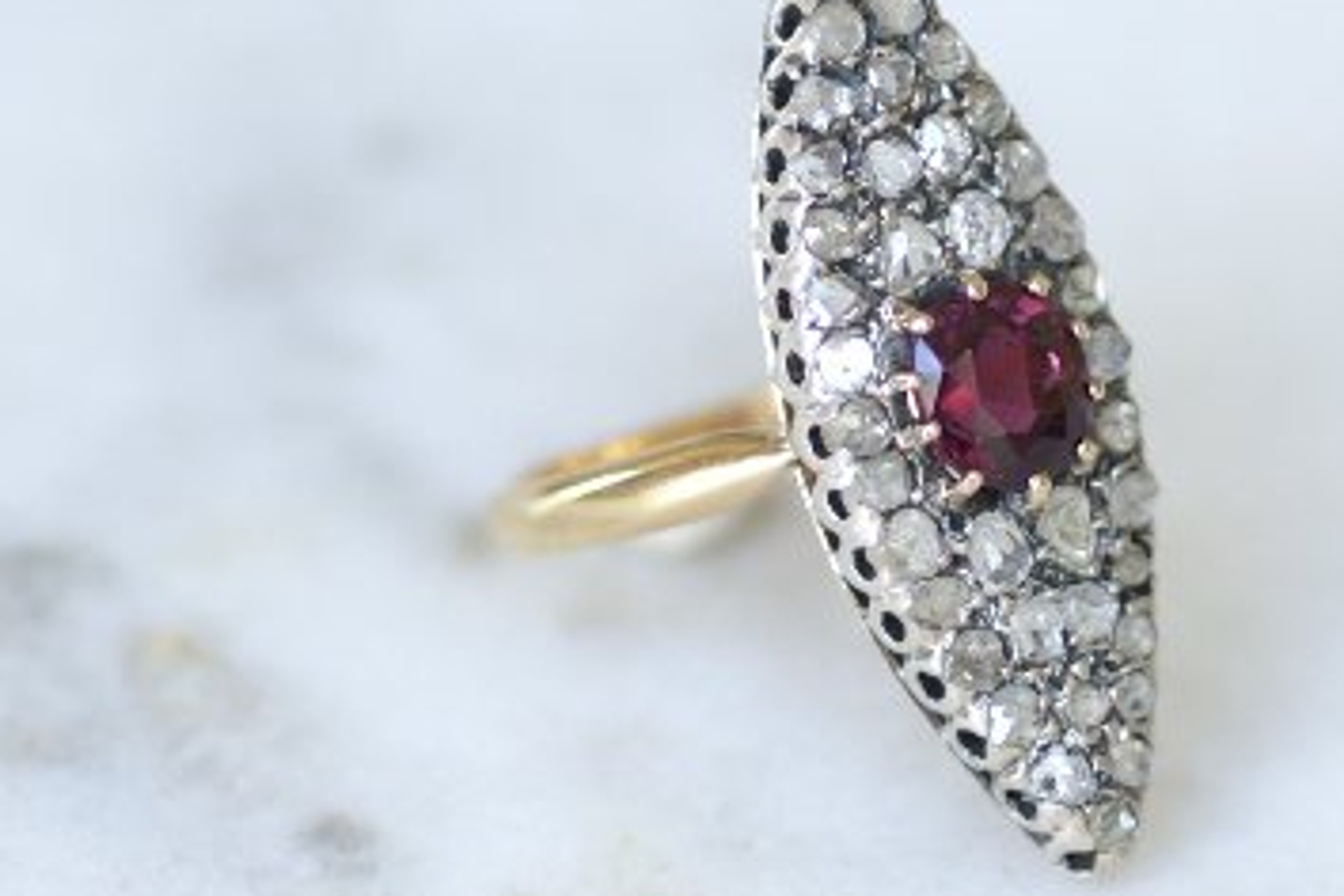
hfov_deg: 5.8
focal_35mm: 356
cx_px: 972
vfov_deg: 3.9
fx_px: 13290
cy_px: 345
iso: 200
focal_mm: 70
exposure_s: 1/125
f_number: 2.8
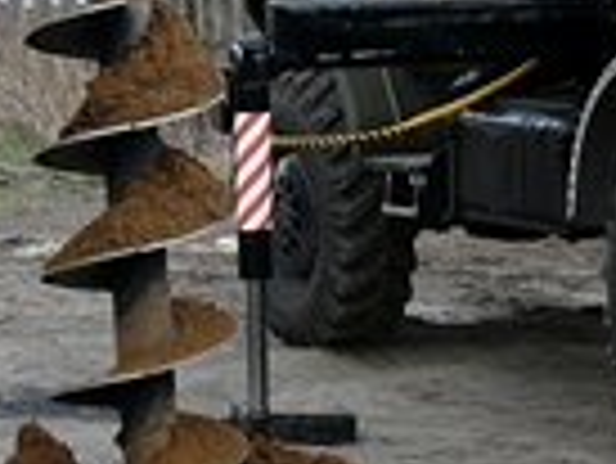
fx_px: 3242
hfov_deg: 10.7
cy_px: 20
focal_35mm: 182
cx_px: 715
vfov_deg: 8.1
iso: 100
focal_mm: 6.4
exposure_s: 1/200
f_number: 4
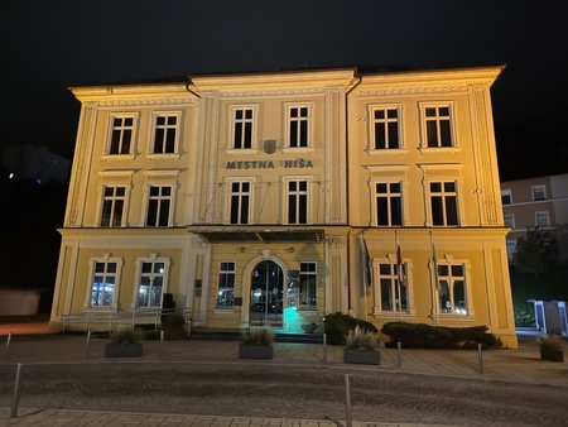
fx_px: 394
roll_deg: -0.9
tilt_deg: +13.0
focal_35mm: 24
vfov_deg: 56.9
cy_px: 214
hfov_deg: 71.6
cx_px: 284
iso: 1000
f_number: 1.78
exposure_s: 1/9
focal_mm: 6.76
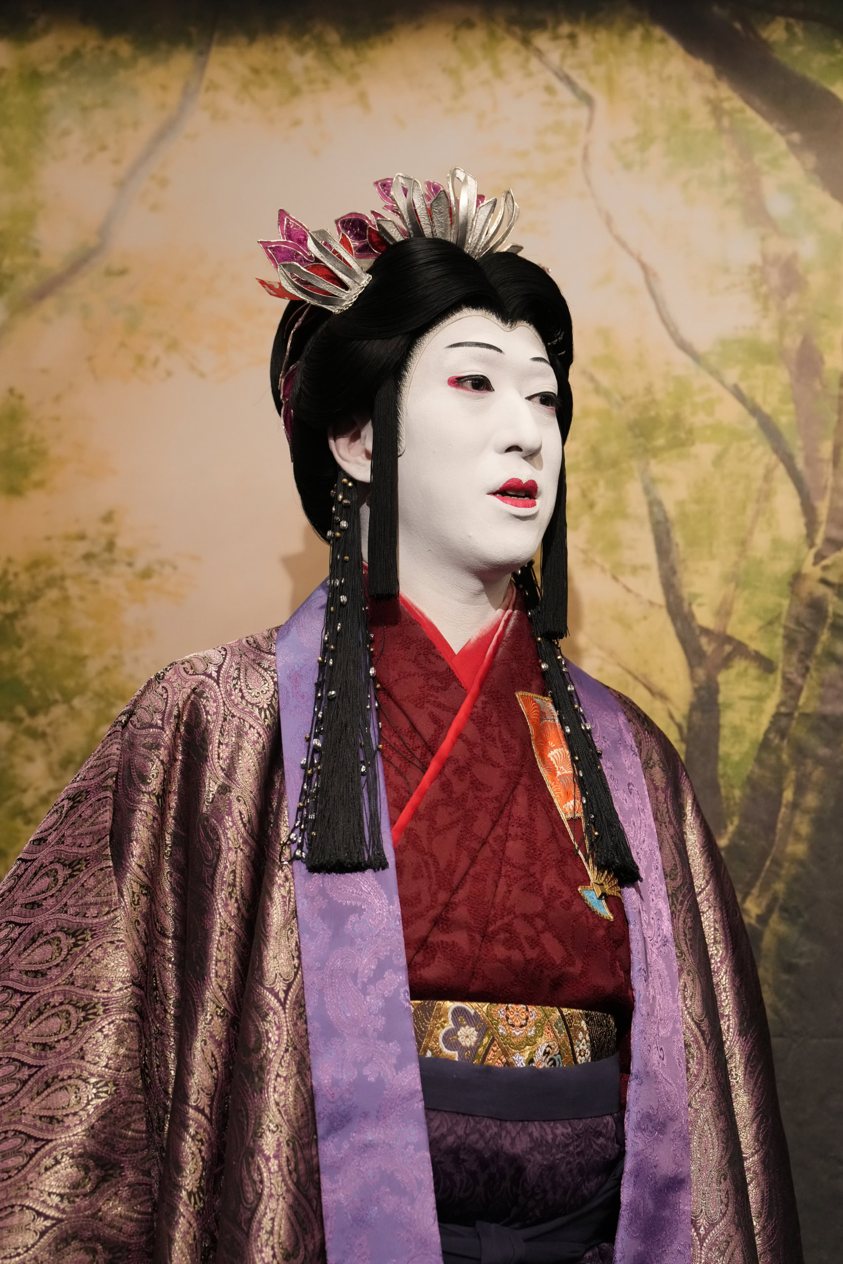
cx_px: 422
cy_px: 632
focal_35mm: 115
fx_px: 4039
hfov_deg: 11.9
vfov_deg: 17.8
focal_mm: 115
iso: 4000
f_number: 4.5
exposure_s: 1/250
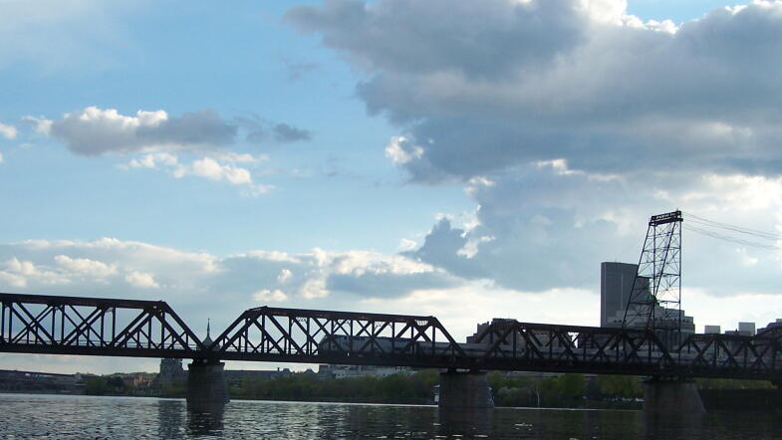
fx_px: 1120
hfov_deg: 38.4
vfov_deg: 22.0
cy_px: 341
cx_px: 351
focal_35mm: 54
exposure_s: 1/800
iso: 80
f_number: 2.8
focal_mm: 6.3
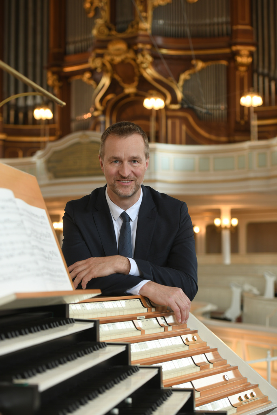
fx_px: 865
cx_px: 138
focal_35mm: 75
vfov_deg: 27.0
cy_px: 208
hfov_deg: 18.2
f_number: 4.5
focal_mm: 75
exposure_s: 1/40
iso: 500
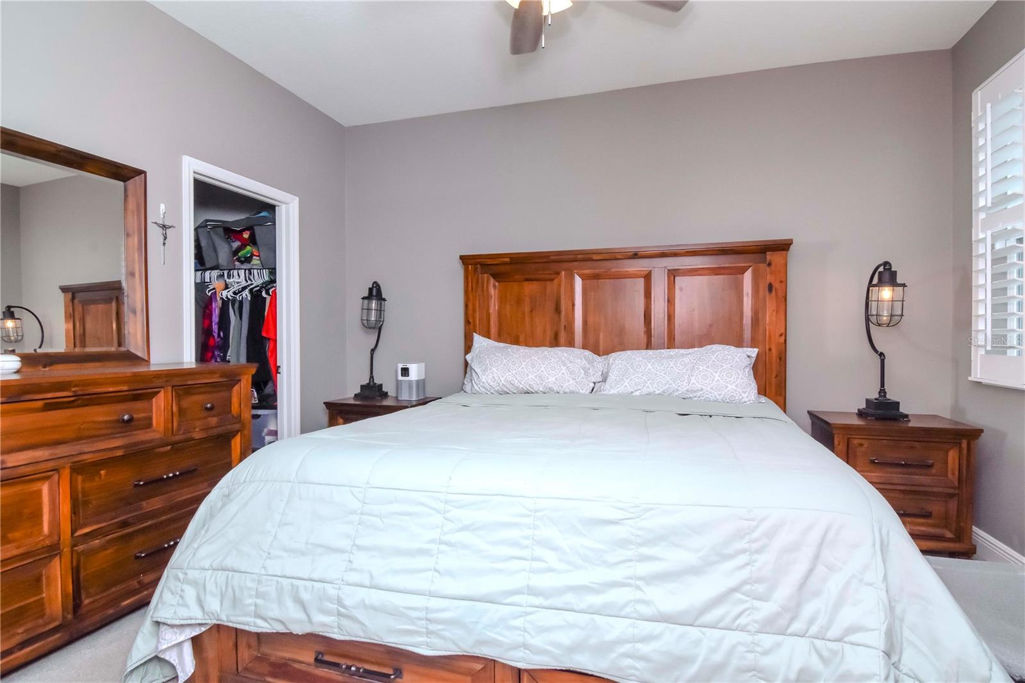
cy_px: 342
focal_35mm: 16
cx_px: 512
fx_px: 470
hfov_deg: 95.0
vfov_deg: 72.0
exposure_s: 1/200
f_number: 11
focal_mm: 11
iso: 800
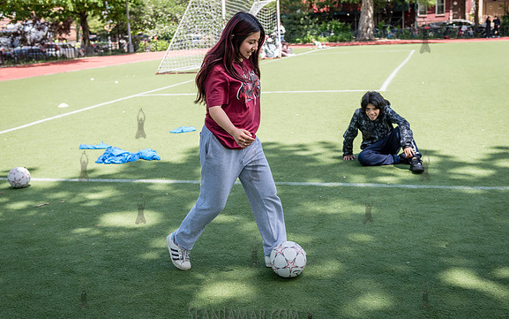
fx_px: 652
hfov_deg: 42.6
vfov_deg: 27.4
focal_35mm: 47
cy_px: 166
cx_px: 254
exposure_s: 1/400
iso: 200
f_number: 3.5
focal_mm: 44
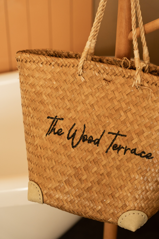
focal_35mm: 70
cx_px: 80
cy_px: 120
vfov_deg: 28.8
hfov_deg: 19.5
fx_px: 464
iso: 1000
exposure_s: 1/80
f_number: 4
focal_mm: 70
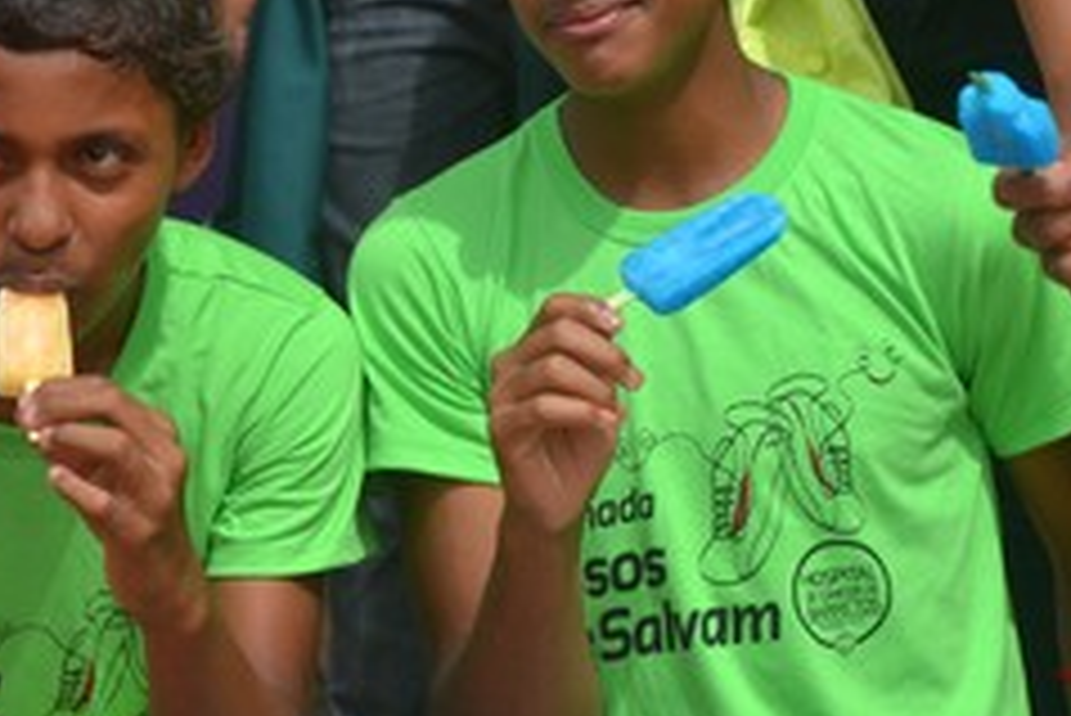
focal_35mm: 241
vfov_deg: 5.7
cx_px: 657
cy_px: 275
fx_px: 7172
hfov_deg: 8.5
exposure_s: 1/500
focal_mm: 85
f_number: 5.6
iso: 100
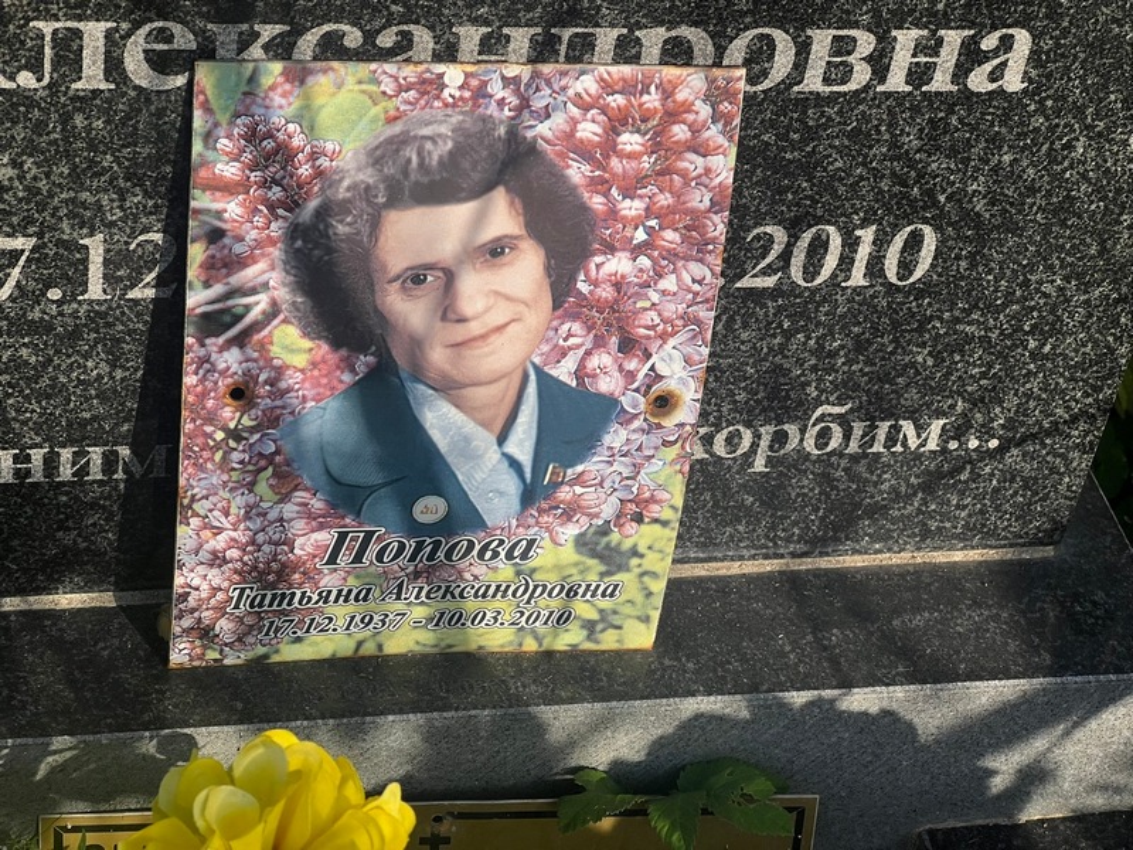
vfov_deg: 19.1
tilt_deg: -41.4
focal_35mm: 77
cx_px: 566
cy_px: 425
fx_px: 2520
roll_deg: -10.1
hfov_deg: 25.3
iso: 32
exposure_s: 1/592
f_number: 2.8
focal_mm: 9
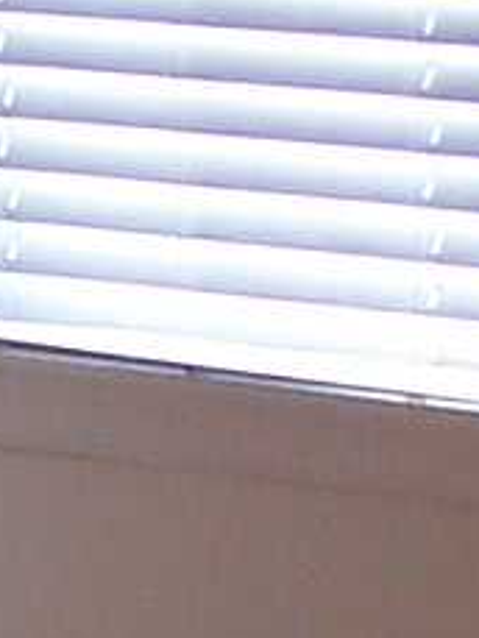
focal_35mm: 382
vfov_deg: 5.1
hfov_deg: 3.8
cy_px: 1009
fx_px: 7041
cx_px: -554
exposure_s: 1/30
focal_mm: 6.3
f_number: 2.8
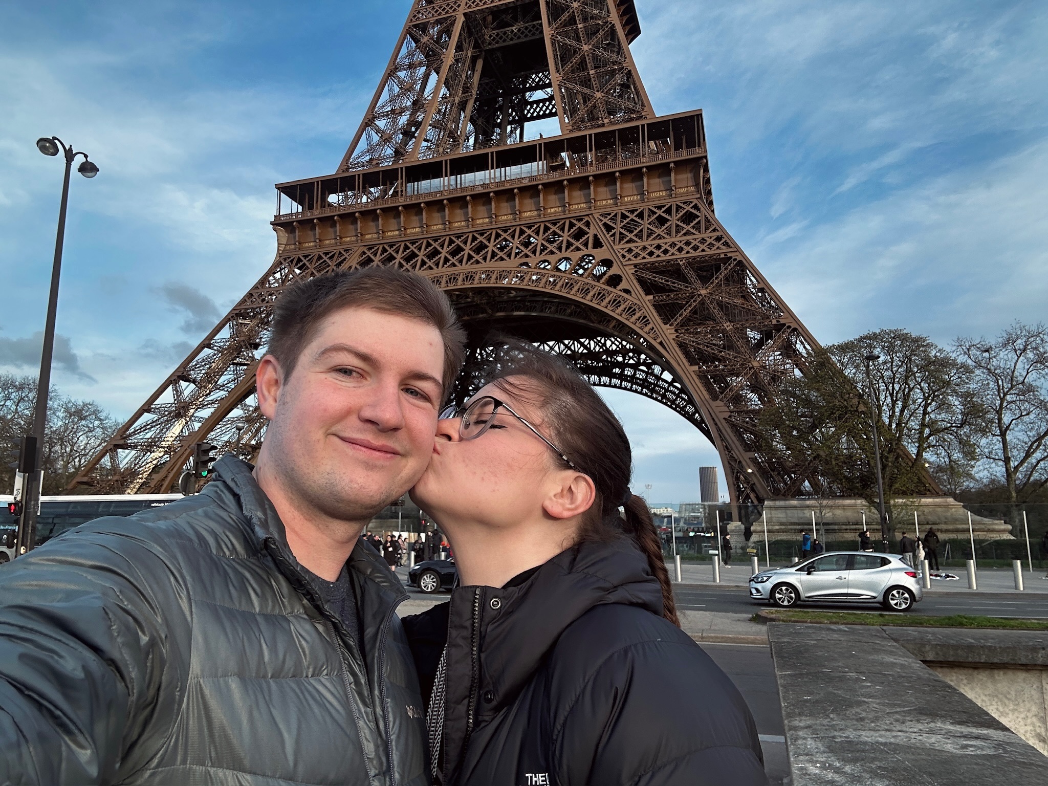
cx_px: 524
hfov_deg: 73.9
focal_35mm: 23
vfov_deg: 58.9
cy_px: 393
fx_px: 696
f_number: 1.9
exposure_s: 1/179
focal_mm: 2.69
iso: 25
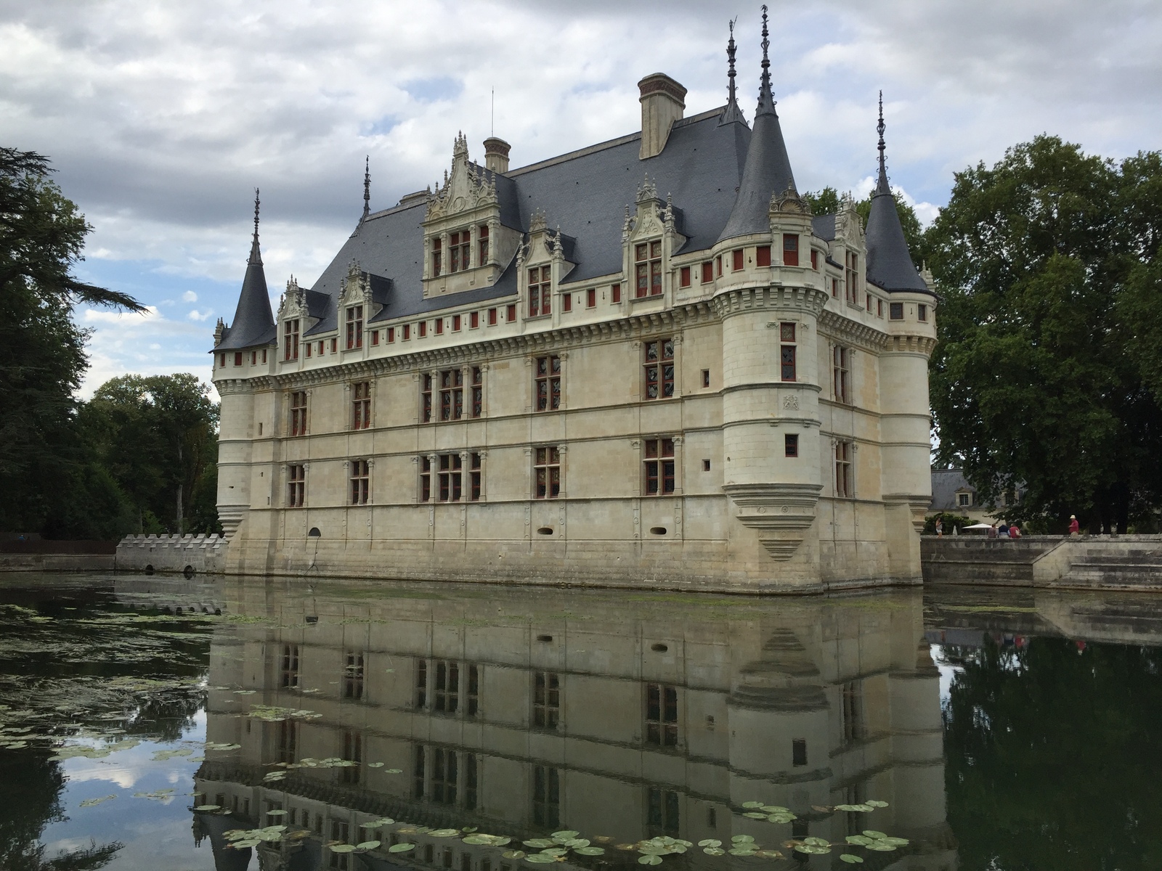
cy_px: 436
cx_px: 581
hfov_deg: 61.7
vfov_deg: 48.2
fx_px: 973
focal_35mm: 29
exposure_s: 1/1582
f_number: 2.2
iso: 32
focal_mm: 4.15
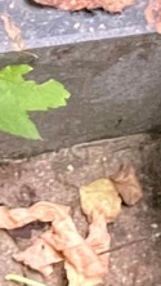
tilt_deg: -46.9
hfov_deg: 6.6
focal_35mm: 184
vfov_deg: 10.2
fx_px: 1395
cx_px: 55
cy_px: -392
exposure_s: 1/30
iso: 800
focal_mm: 4.2
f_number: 1.6
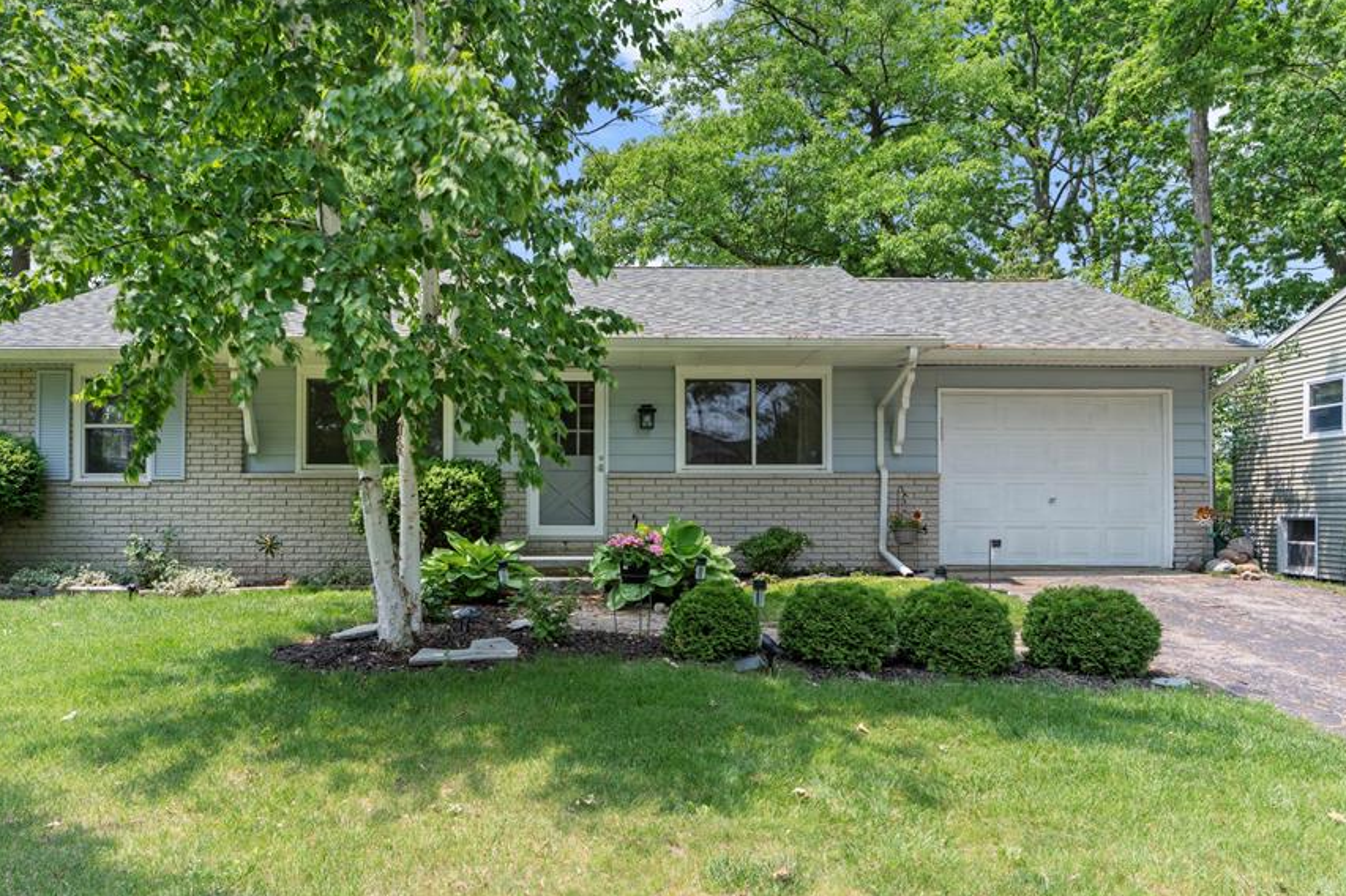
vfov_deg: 53.0
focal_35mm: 24
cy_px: 503
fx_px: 897
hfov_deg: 73.6
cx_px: 619
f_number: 8
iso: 100
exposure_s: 1/20
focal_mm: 20
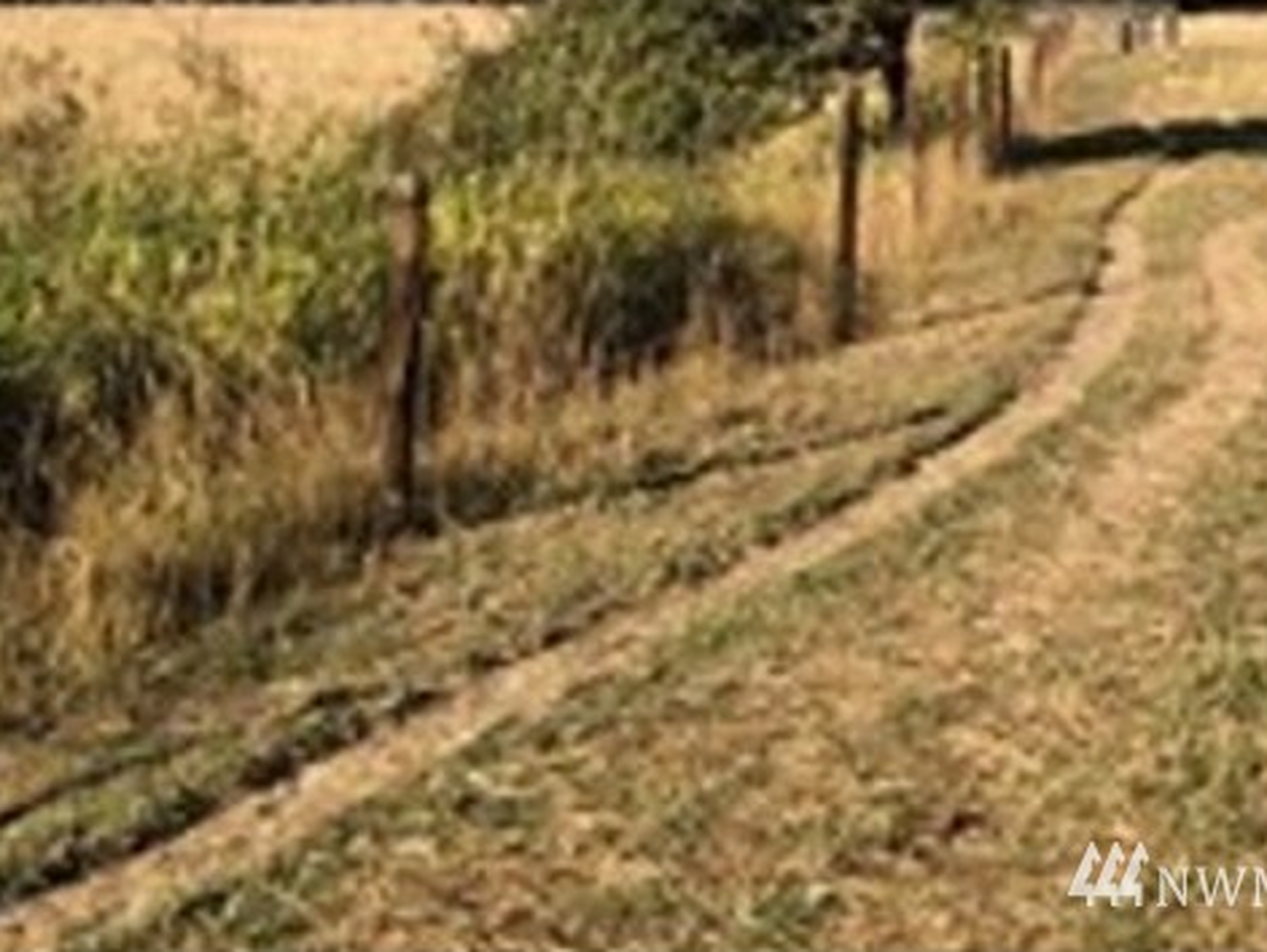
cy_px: -56
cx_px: 1219
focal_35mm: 63
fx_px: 2308
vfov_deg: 22.2
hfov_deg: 29.0
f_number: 2.2
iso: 32
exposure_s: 1/1953
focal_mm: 4.15
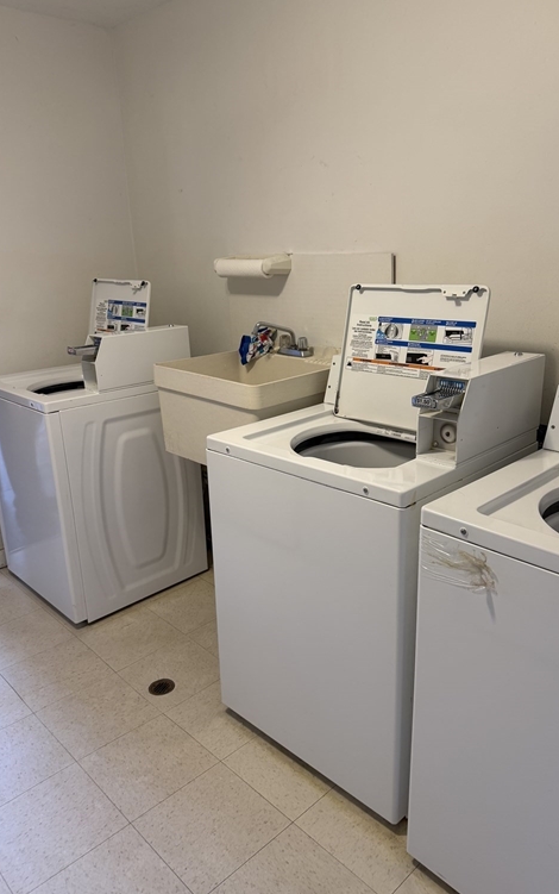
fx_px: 633
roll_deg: +2.9
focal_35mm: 26
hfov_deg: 47.6
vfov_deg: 70.4
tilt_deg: -17.8
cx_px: 287
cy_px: 443
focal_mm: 6.76
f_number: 1.78
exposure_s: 1/60
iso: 125
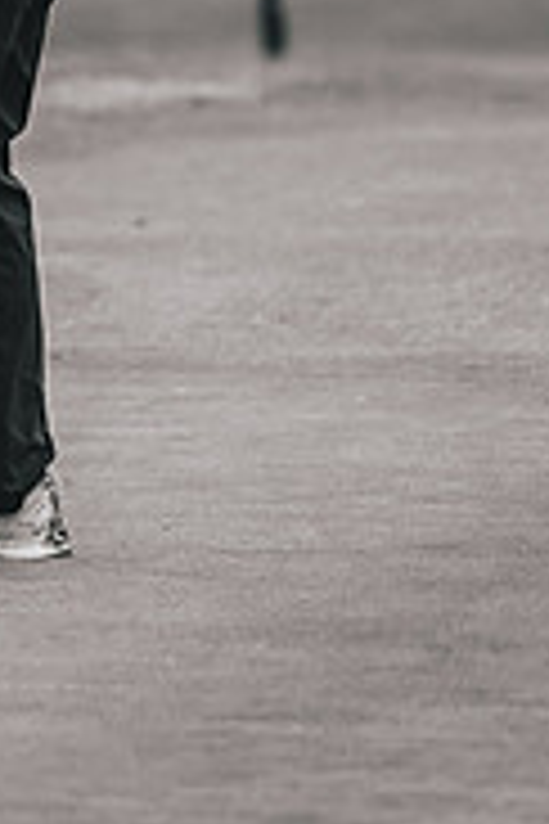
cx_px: -543
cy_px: -151
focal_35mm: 604
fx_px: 13815
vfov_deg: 3.4
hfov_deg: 2.3
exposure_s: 1/4000
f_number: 2.8
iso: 640
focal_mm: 150
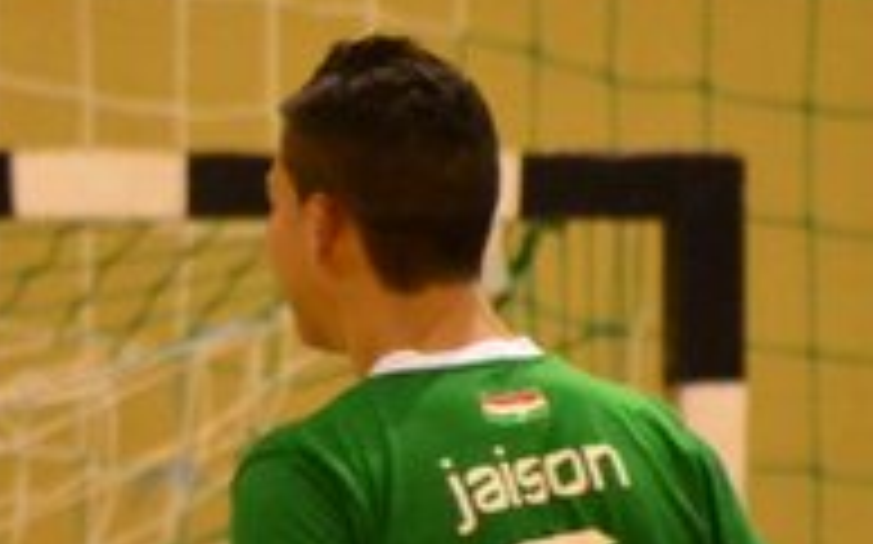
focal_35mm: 1512
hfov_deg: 1.4
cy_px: 557
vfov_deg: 0.9
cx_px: -778
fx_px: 35953
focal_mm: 240
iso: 4000
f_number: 5.3
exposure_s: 1/250
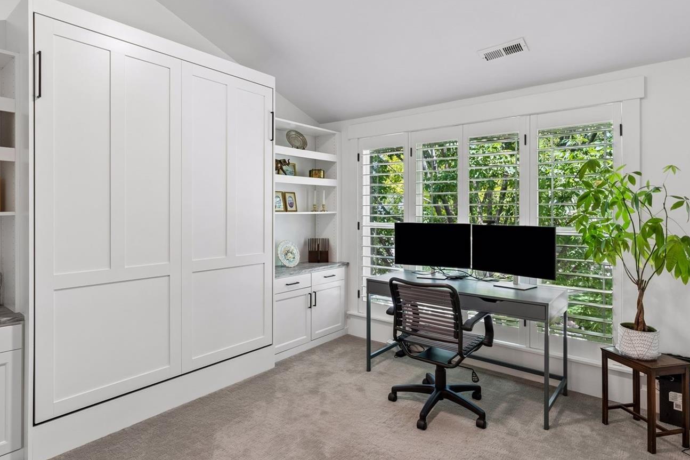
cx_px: 337
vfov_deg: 59.5
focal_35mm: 21
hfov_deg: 81.2
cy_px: 225
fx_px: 402
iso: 400
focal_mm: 17
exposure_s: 1/15
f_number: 8
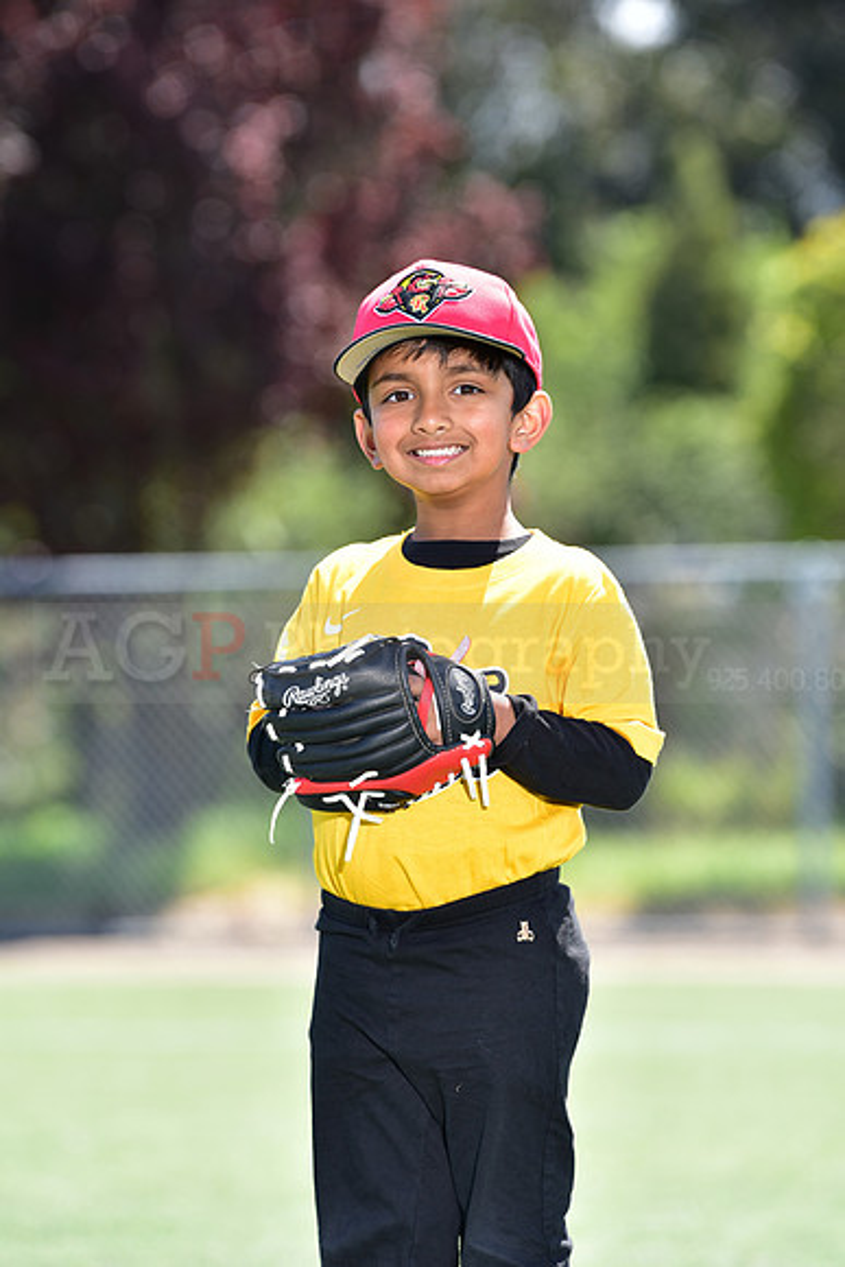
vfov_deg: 10.3
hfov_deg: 6.9
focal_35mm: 200
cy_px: 634
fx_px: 7037
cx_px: 422
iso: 80
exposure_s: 1/200
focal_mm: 200
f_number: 4.5
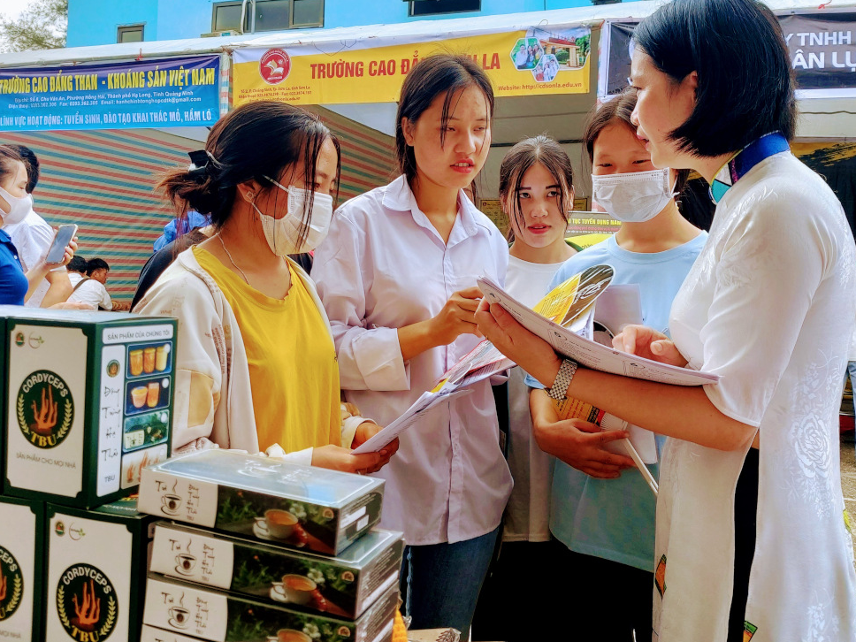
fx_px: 767
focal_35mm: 31
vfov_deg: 45.3
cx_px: 450
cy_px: 268
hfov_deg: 58.3
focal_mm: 4.58
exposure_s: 1/192
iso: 50
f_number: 2
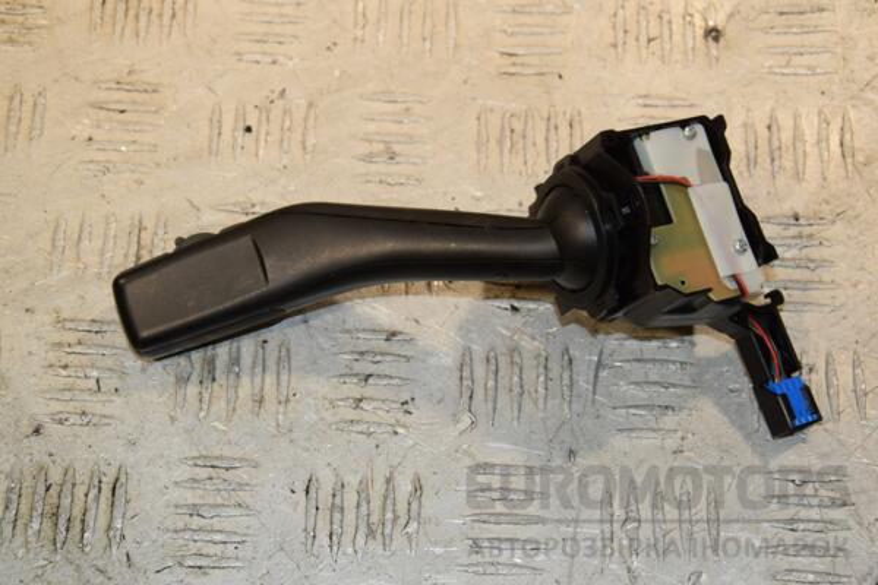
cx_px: 439
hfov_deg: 26.0
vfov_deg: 17.5
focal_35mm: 78
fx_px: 1902
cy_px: 292
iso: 800
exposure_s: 1/200
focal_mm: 52
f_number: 8
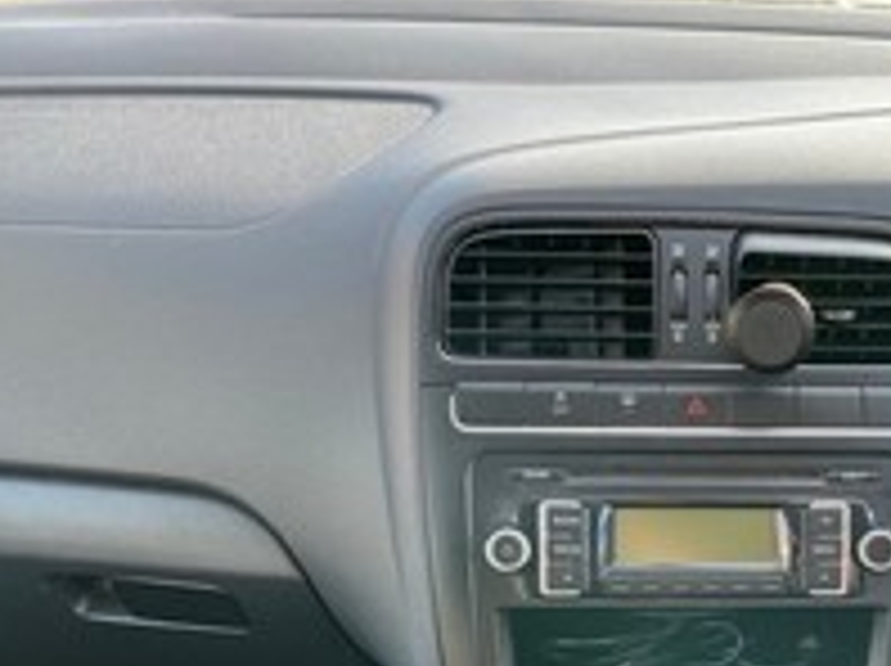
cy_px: 549
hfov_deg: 39.4
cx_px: 734
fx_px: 1183
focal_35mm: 46
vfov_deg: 30.6
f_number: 1.6
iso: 80
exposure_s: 1/121
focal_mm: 4.2
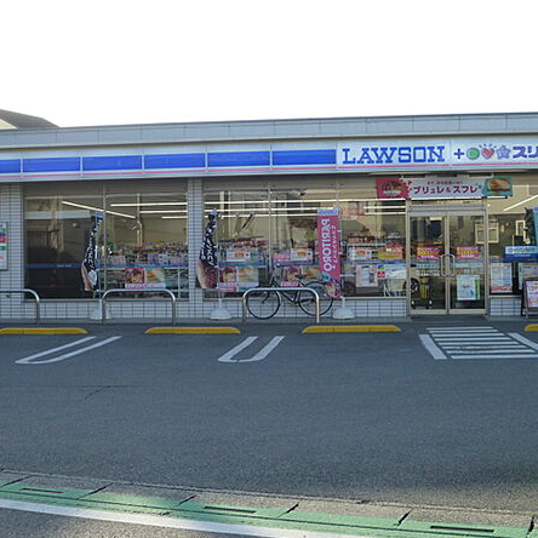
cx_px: 274
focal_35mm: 49
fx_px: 862
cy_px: 270
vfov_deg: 34.7
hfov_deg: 34.7
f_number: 4
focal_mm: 7.2
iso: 125
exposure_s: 1/200
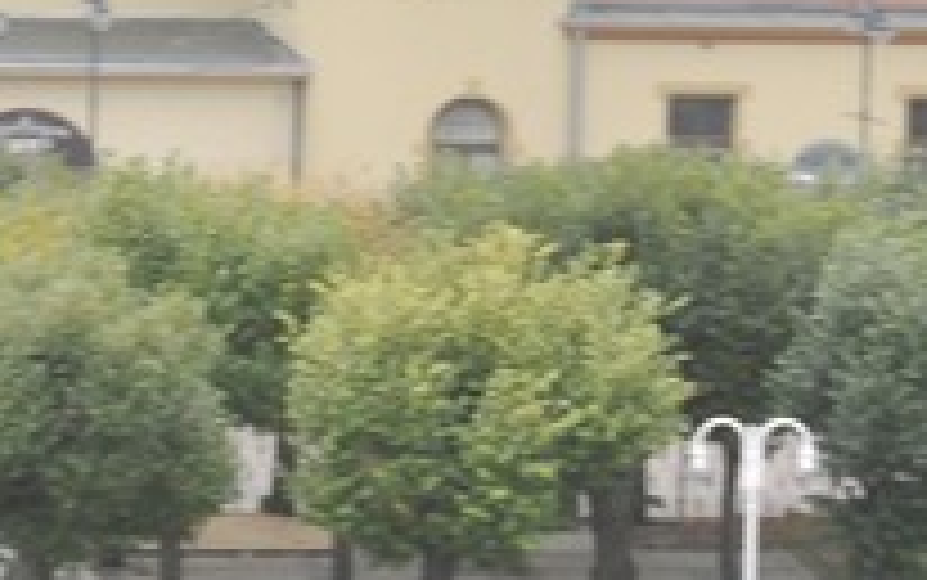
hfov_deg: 7.5
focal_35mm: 278
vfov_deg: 4.7
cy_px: -513
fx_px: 7018
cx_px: -144
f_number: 20
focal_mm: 35
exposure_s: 1/10
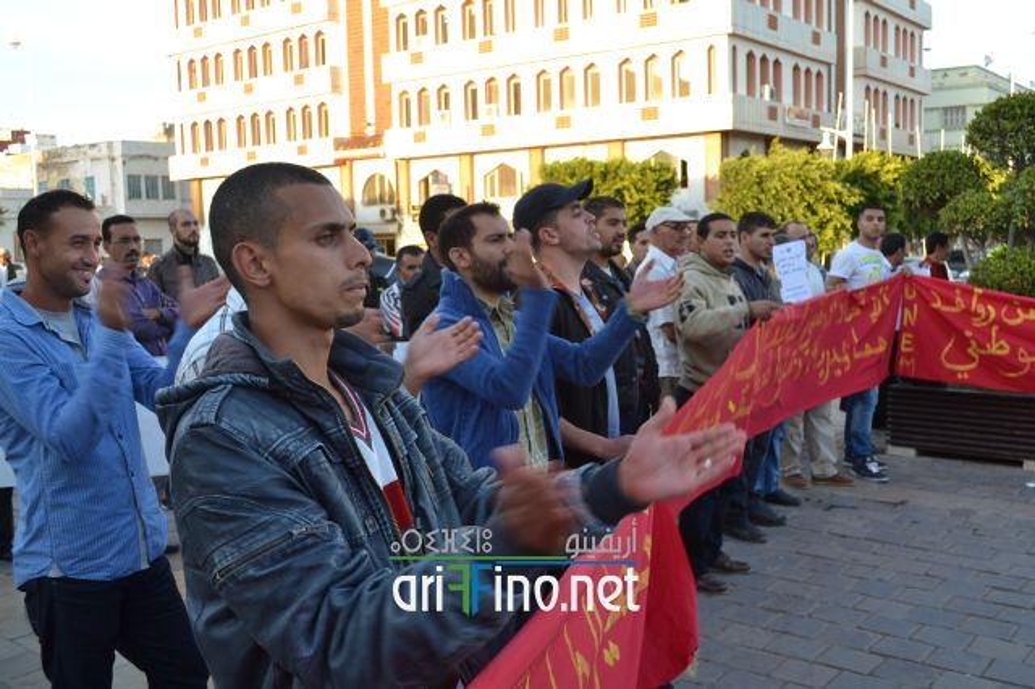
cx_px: 518
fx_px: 1034
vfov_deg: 36.8
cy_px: 344
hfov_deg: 53.2
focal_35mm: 36
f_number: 5.6
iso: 160
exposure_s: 1/125
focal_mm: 24
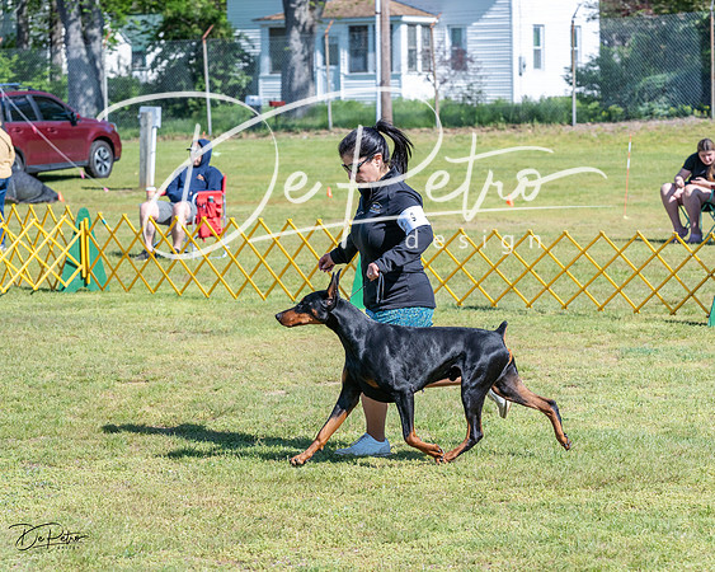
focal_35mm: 132
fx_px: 2787
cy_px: 286
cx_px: 358
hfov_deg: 14.6
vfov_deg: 11.7
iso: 800
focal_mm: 117
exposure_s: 1/2000
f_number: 6.3
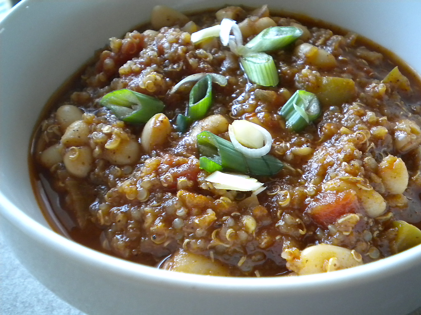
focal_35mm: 41
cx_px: 210
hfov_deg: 45.8
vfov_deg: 35.1
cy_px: 158
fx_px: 499
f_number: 3.5
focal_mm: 7.4
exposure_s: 1/8.8
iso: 432
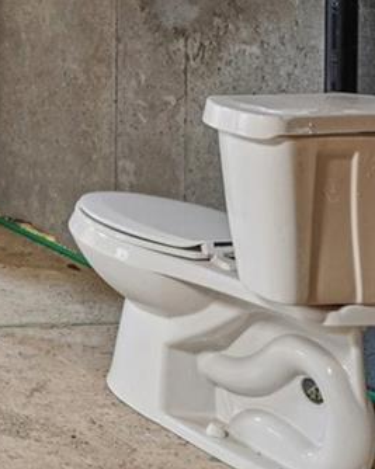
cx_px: -603
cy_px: -17
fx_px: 874
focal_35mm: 63
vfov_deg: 28.0
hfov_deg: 13.6
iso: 400
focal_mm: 14
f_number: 8
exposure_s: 1/4
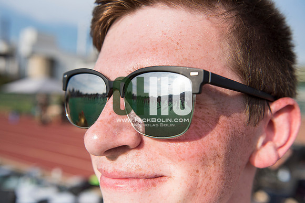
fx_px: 339
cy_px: 102
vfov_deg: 33.4
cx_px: 152
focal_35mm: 40
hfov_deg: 48.4
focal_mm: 40
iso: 800
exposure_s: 1/4000
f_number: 5.6
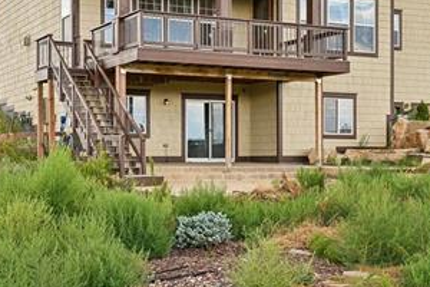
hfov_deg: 31.4
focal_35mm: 64
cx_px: 199
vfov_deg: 20.6
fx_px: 764
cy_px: 3
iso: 100
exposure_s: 1/30
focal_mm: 30
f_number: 9
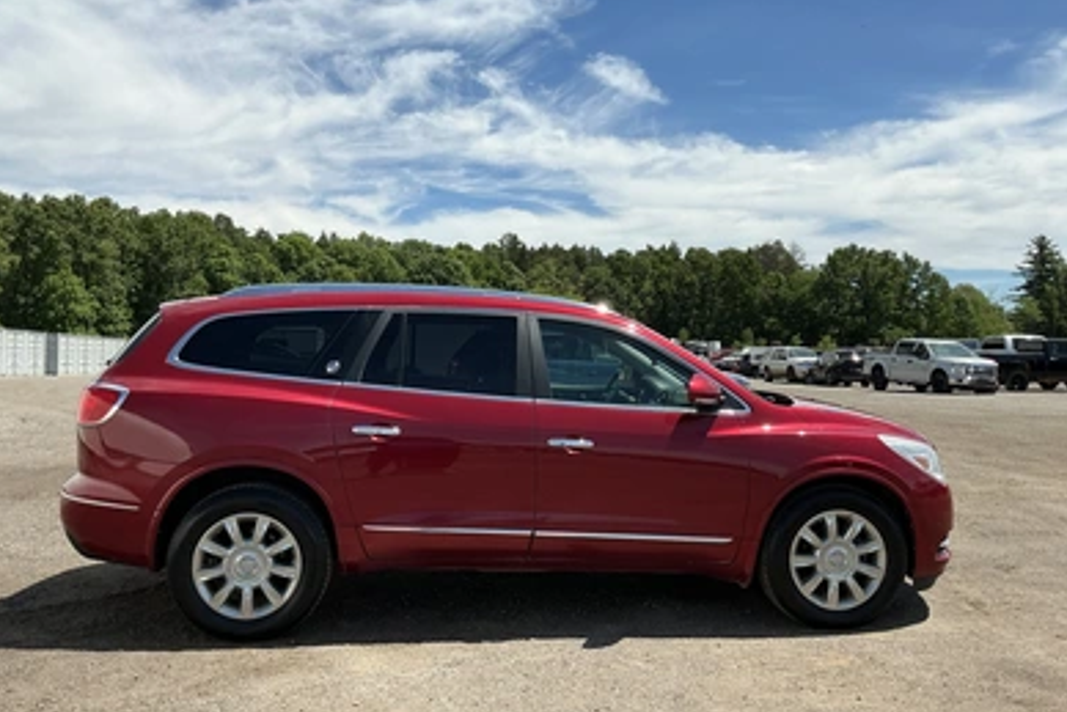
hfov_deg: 61.9
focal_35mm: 30
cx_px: 542
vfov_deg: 43.6
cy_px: 341
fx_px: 889
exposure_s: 1/2320
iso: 25
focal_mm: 3
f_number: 1.8
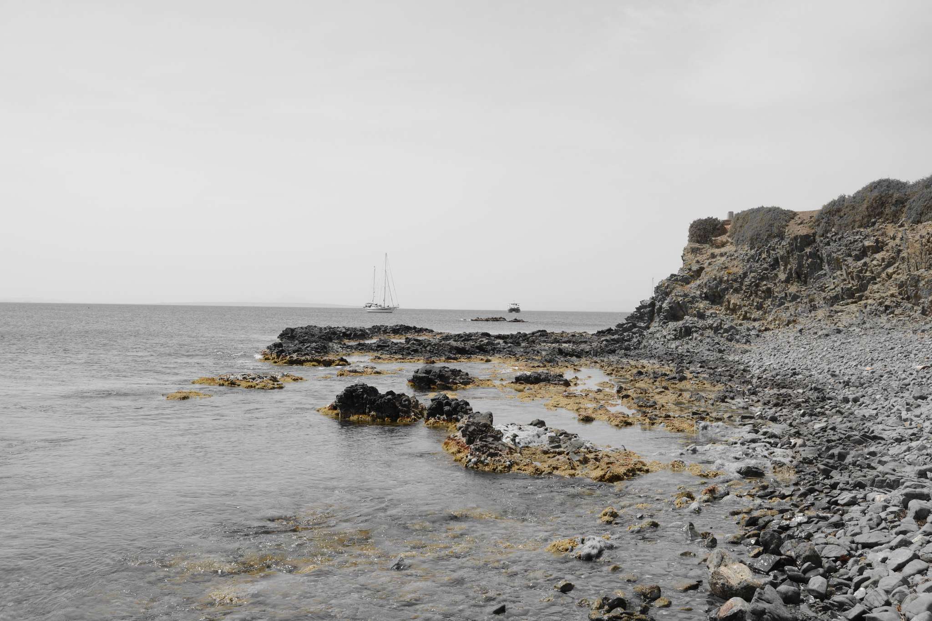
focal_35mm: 34
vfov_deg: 38.4
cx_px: 466
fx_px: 893
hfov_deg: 55.1
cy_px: 310
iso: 100
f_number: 9
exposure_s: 1/320
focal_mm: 23
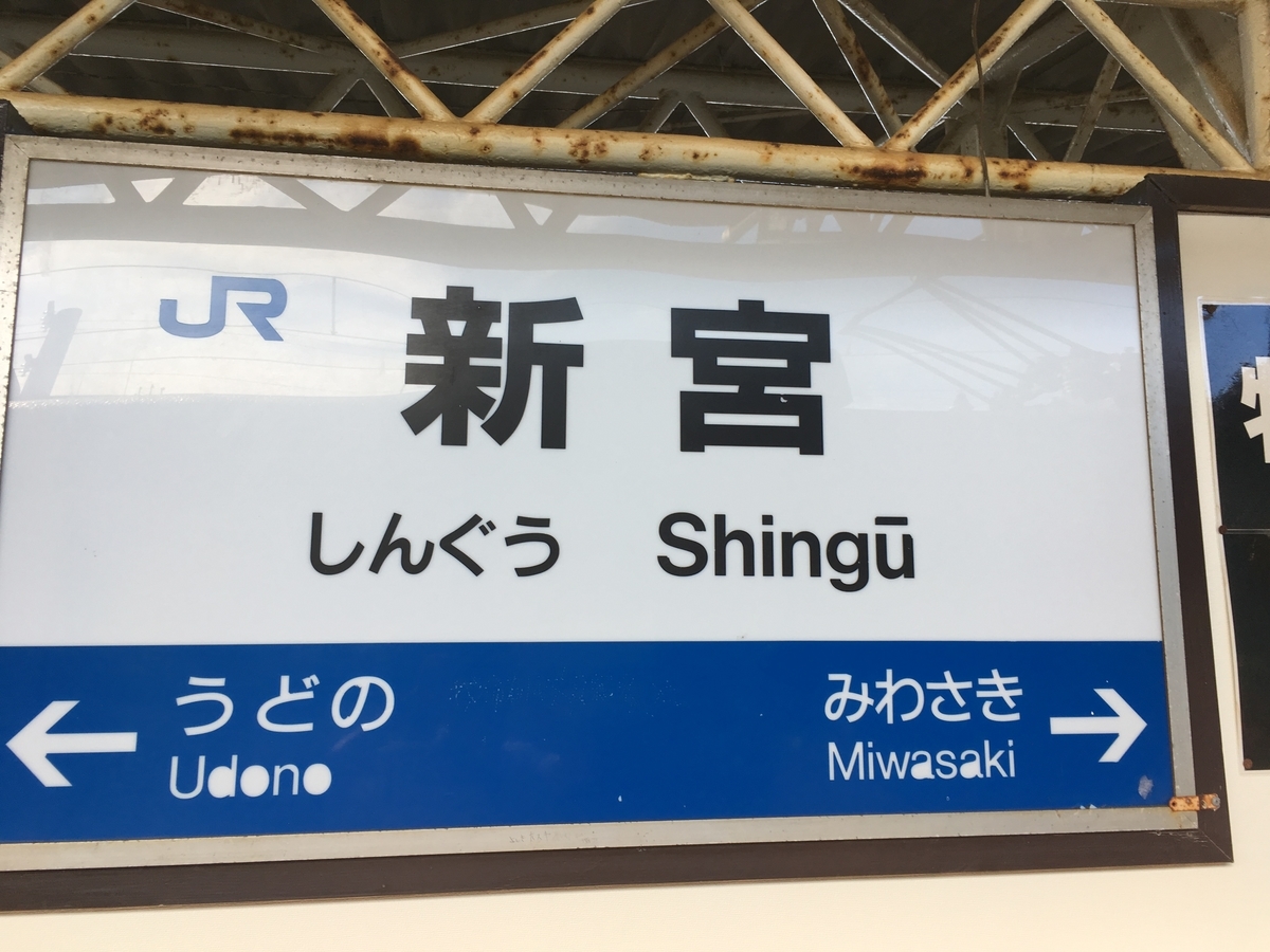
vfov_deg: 48.2
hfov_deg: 61.7
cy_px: 476
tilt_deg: +11.1
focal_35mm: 29
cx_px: 635
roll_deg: +0.7
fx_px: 1064
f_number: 2.2
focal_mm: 4.15
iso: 25
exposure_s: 1/216
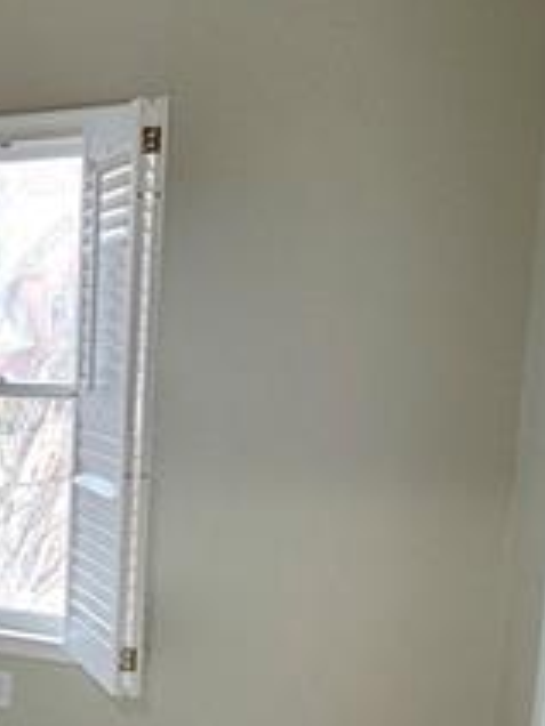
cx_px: -247
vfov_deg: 40.1
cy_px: 455
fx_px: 987
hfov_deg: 24.7
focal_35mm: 47
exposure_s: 1/40
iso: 320
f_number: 2.2
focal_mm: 2.2
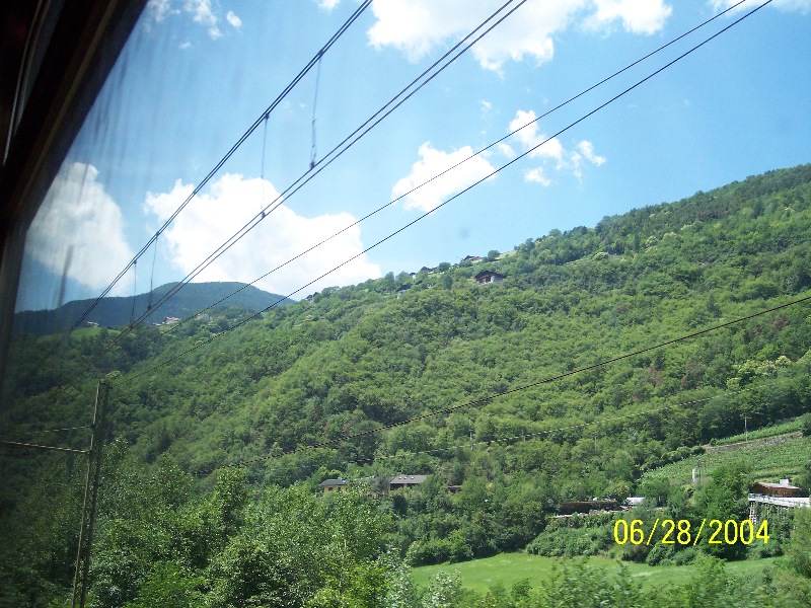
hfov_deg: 49.0
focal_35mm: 38
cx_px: 406
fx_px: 890
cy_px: 304
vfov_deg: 37.7
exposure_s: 1/350
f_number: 2.8
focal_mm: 8
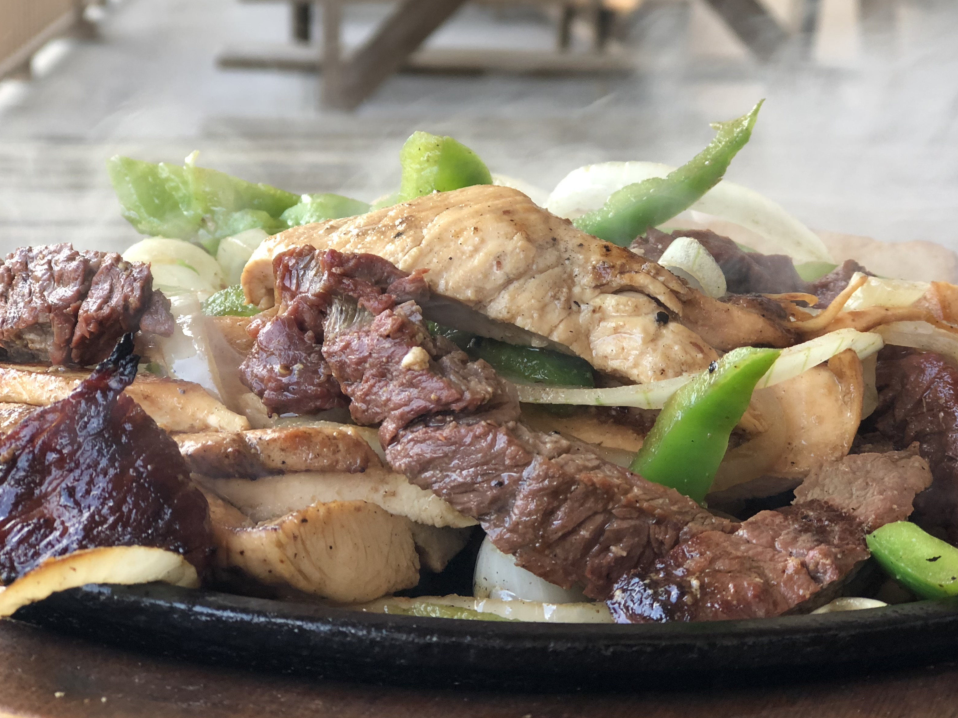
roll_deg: -1.7
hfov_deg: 26.6
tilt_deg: -13.9
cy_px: 365
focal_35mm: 73
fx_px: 2020
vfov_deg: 20.2
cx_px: 577
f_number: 2.8
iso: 40
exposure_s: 1/60
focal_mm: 6.6
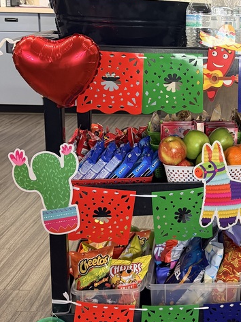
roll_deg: +0.4
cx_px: 238
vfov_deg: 36.3
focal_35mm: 52
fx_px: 483
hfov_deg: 26.6
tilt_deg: -12.8
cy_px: 94
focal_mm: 6.76
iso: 250
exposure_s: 1/60
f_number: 1.78
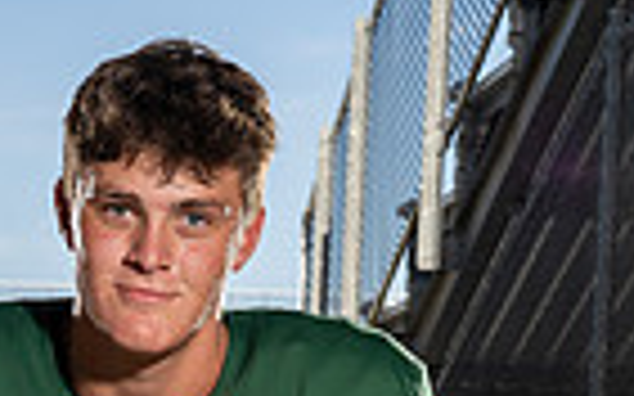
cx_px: 85
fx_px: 2297
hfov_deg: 15.6
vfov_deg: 8.9
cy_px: 932
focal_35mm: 133
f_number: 8
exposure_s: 1/250
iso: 160
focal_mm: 41
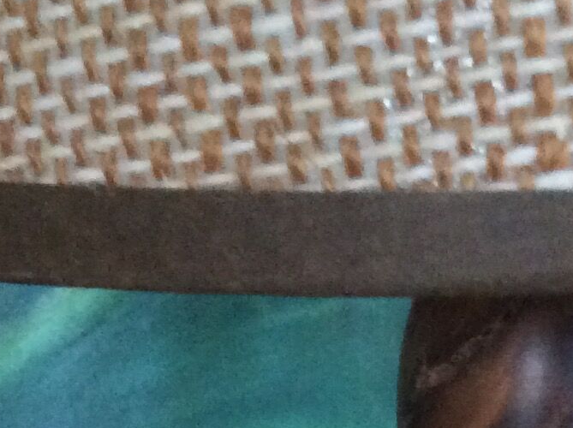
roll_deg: +0.3
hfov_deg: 15.9
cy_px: 671
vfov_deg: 11.4
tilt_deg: -19.7
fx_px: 2050
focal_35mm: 124
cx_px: 343
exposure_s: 1/17
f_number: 2.4
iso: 320
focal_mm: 3.3
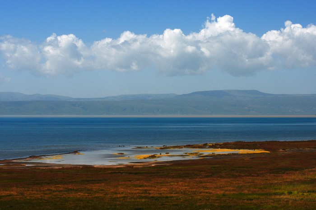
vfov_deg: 13.0
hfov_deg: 19.5
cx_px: 158
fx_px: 921
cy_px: 105
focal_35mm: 105
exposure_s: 1/800
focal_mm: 70
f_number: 11
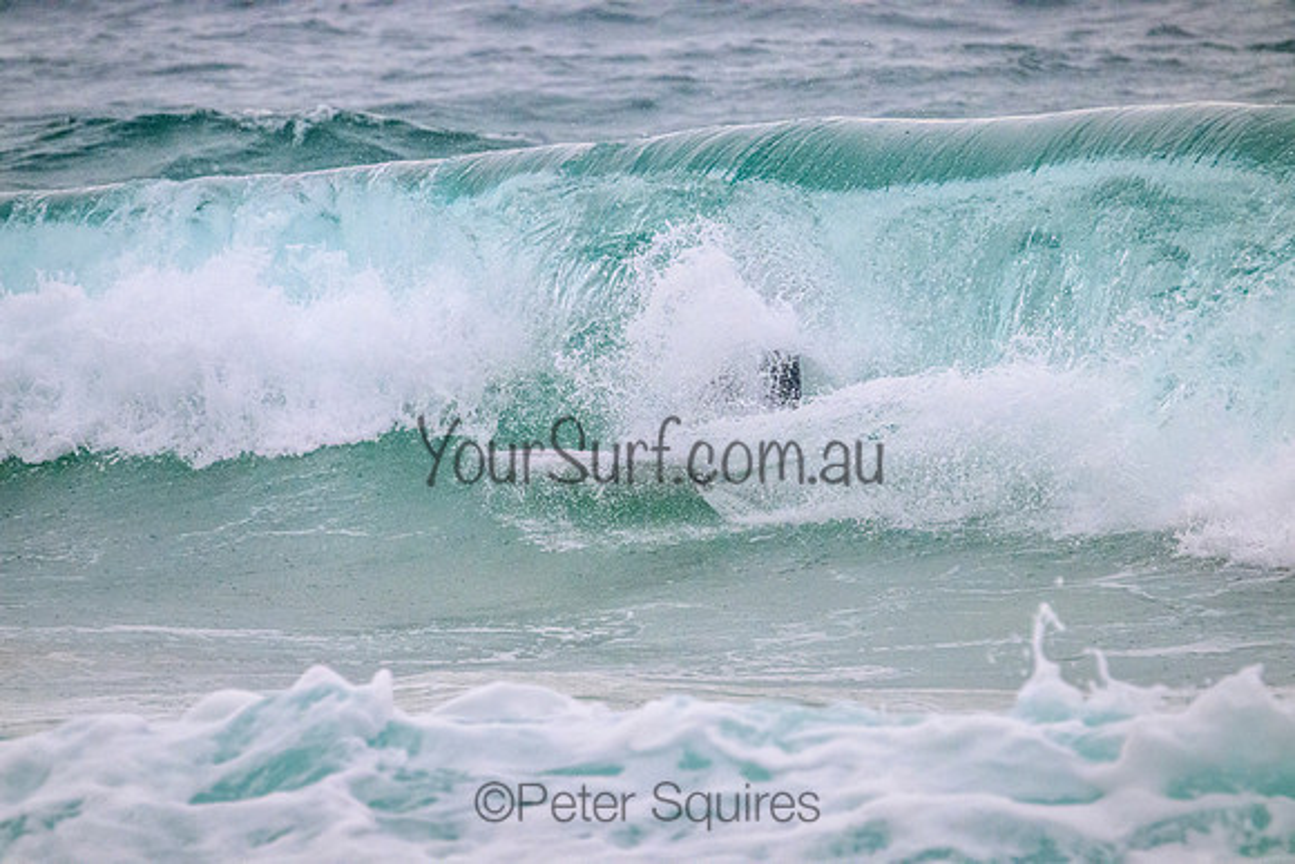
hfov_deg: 3.4
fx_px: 21587
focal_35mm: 600
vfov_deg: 2.3
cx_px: 648
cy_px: 432
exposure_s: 1/2000
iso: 8000
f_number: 11
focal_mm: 600
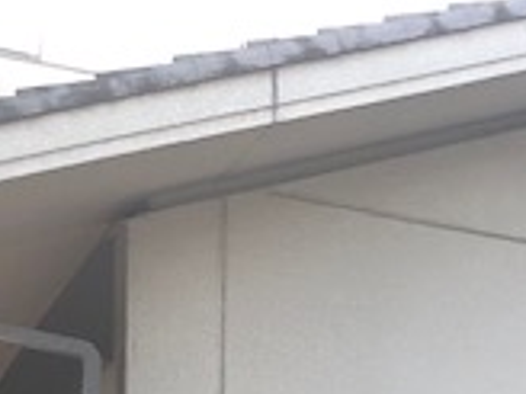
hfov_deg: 15.0
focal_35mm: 109
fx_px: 1656
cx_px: 1023
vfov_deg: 12.3
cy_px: 737
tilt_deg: -0.4
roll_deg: -0.5
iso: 20
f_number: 1.8
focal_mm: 3.99
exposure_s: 1/217
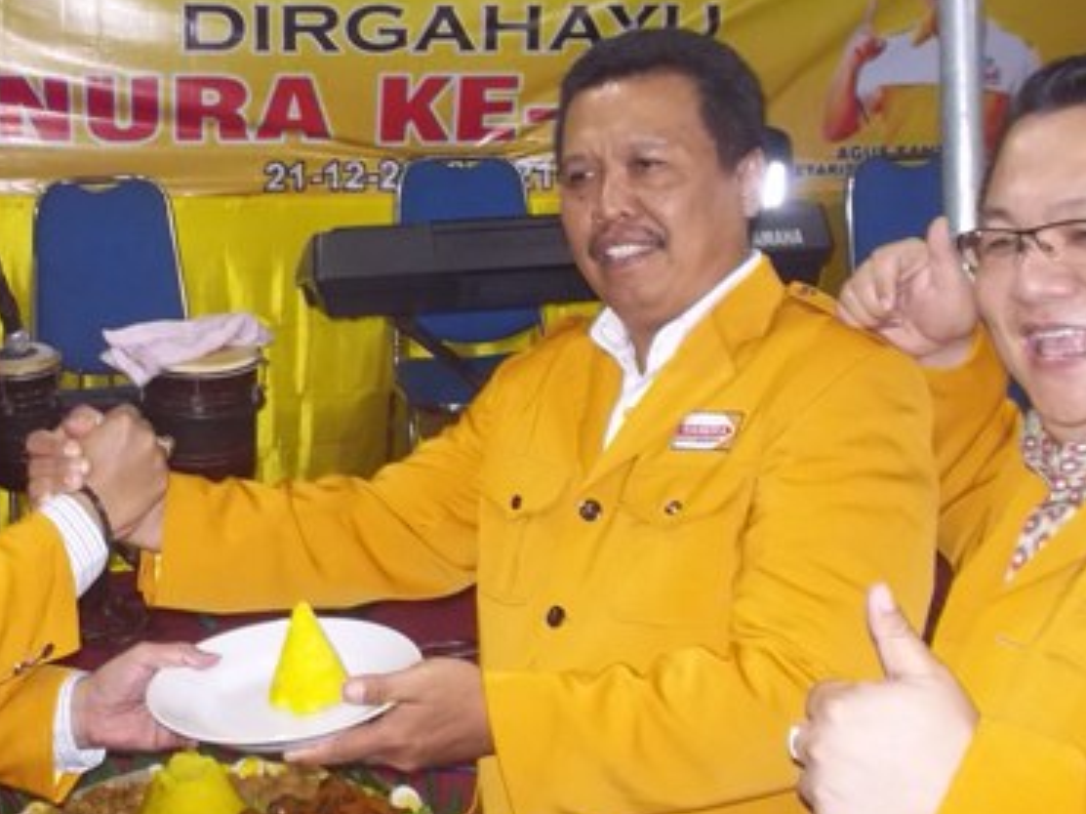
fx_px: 1568
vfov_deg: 29.0
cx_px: 291
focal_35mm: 50
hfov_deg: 37.4
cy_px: 337
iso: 320
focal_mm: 4.1
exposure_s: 1/30
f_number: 3.3
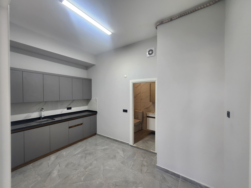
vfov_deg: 89.9
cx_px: 126
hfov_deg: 106.2
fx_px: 94
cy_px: 94
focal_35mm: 13
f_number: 2.2
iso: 50
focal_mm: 2.2
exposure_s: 1/50
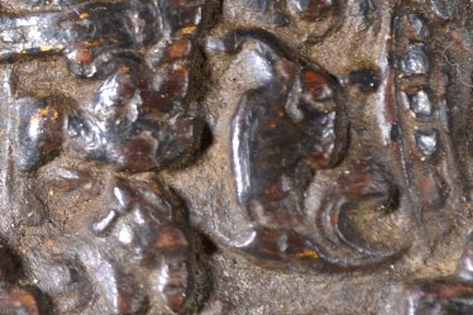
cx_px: -214
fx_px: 2845
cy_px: 86
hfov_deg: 9.3
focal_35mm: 217
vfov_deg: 6.3
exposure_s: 1/125
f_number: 8
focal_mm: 45
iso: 140
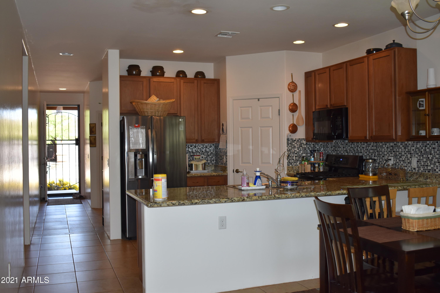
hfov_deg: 53.1
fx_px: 440
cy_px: 146
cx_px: 220
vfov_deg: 36.9
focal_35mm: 36
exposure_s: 1/200
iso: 640
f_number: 5
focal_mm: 24
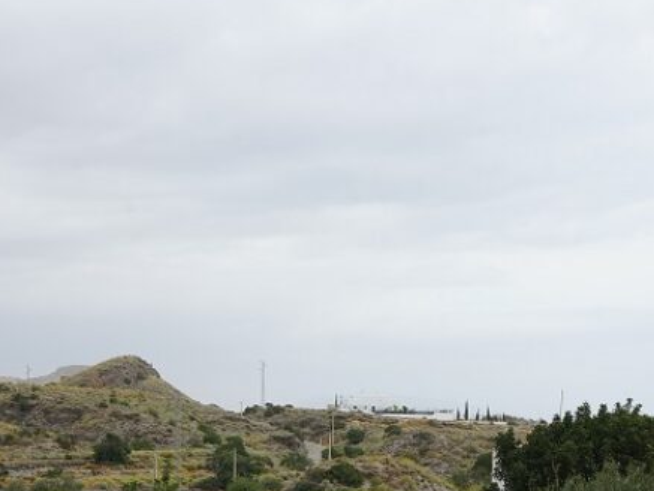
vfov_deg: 20.3
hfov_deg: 27.3
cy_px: 453
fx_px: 1342
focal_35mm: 71
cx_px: 386
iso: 100
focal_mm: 34
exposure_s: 1/125
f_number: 11
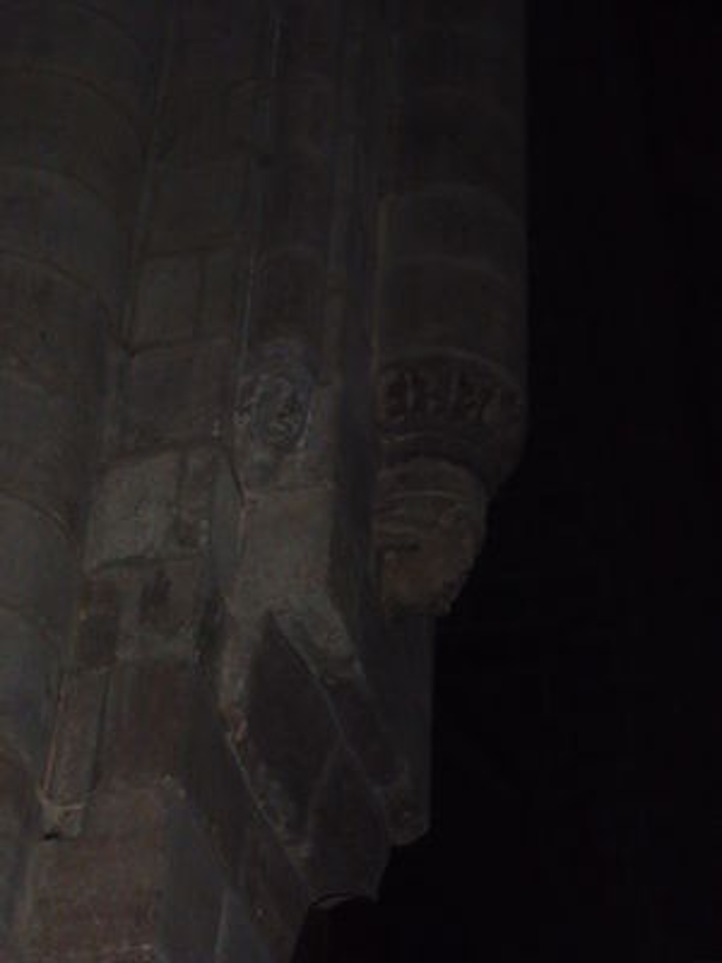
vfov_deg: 25.0
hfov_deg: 18.9
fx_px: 2169
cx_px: 361
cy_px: 482
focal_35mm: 78
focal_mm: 13.02
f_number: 4.7
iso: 400
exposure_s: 1/60
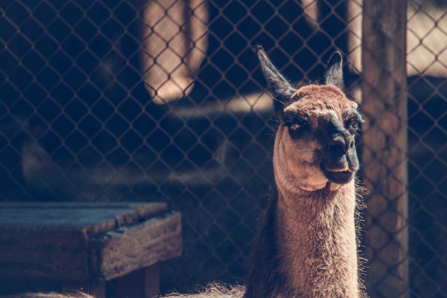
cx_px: 224
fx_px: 4470
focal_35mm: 360
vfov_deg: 3.8
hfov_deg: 5.7
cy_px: 149
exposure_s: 1/250
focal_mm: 240
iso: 100
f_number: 5.6
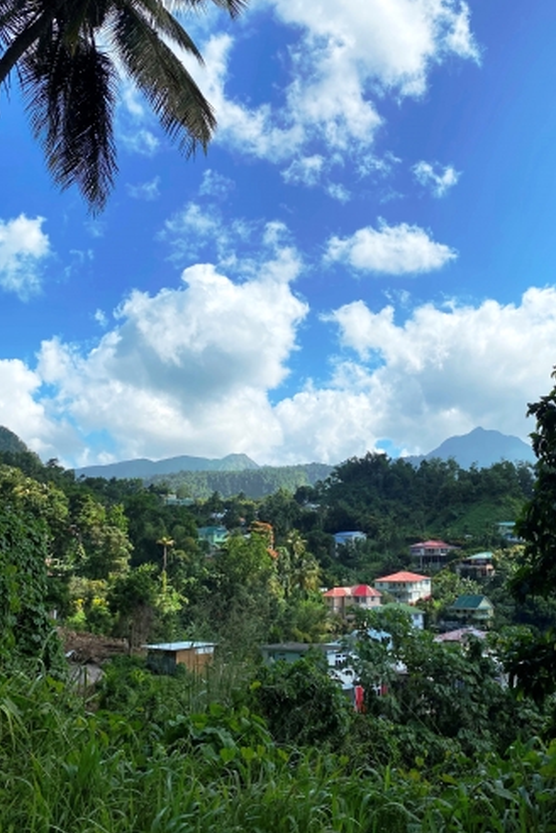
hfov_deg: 39.6
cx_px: 361
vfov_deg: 57.0
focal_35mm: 33
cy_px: 359
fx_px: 764
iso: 32
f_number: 1.8
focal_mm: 4.25
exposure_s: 1/4000
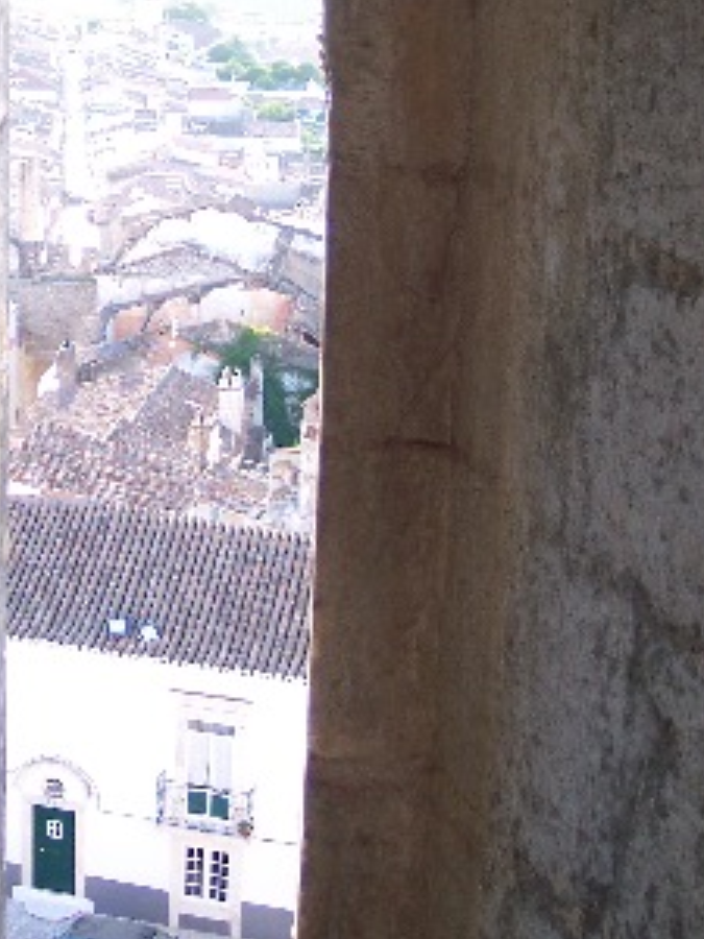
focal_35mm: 76
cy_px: 228
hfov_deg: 19.1
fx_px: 2061
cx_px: 102
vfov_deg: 25.3
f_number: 2.8
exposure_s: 1/125
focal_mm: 8
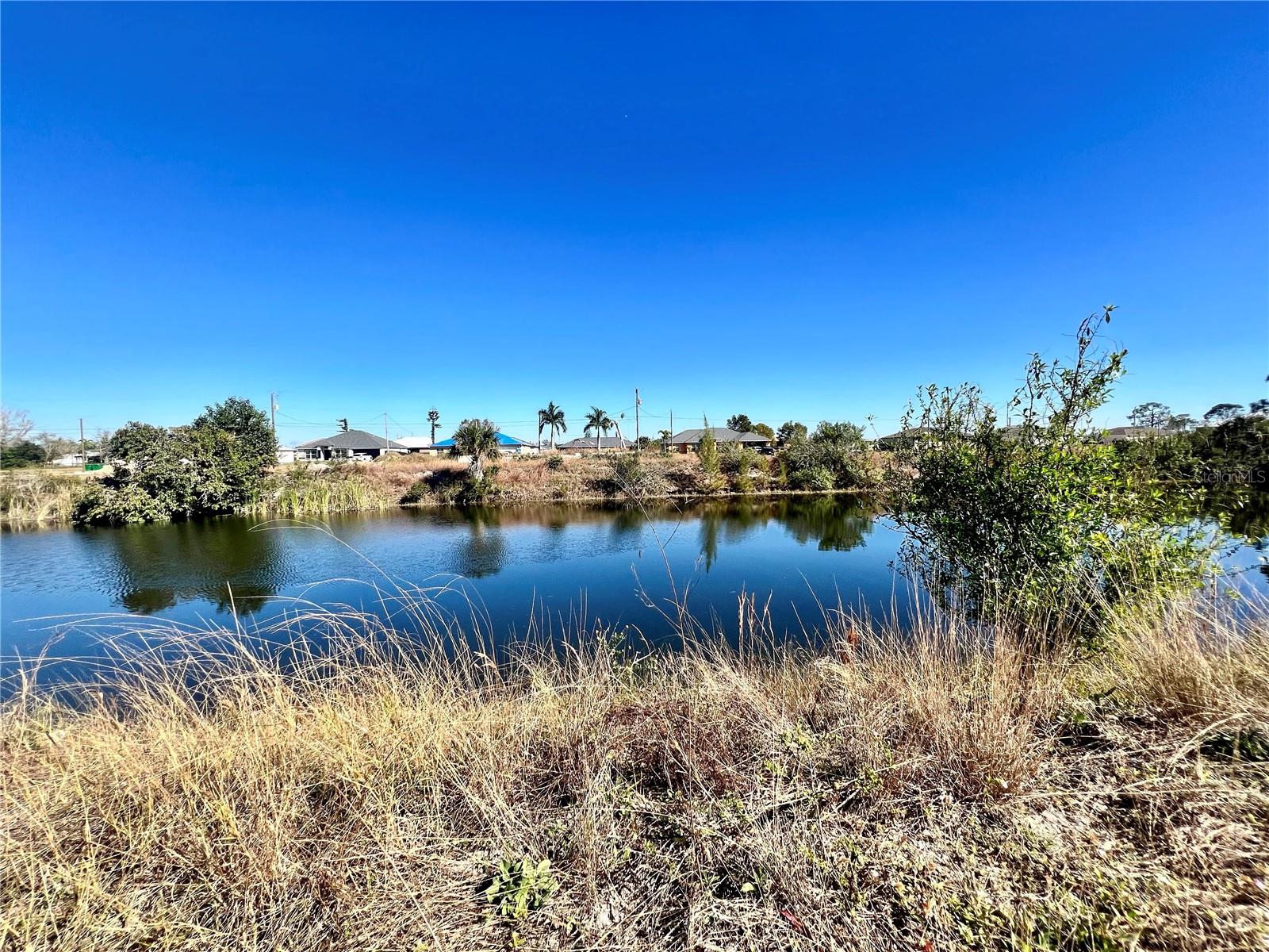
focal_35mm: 13
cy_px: 476
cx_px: 634
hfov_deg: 106.2
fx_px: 477
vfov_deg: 89.9
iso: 32
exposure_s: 1/1698
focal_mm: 1.57
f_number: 1.8
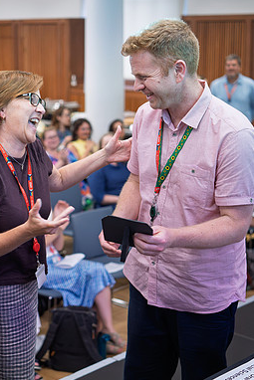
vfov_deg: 28.0
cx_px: 46
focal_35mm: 72
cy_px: 170
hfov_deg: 18.7
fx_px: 761
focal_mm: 40
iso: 2500
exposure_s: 1/250
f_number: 2
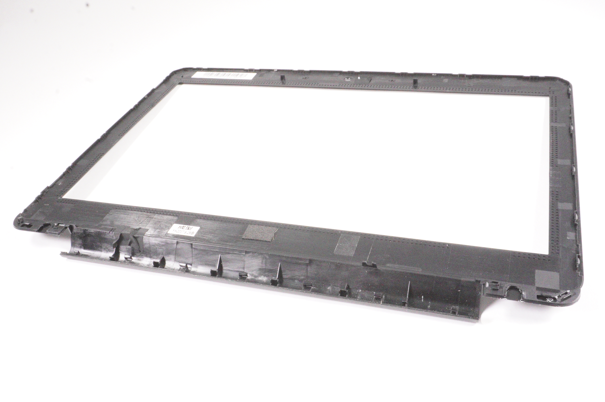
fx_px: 554
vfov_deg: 39.9
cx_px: 302
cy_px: 201
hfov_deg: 57.3
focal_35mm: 33
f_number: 22
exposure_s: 1/200
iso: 12800
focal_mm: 22
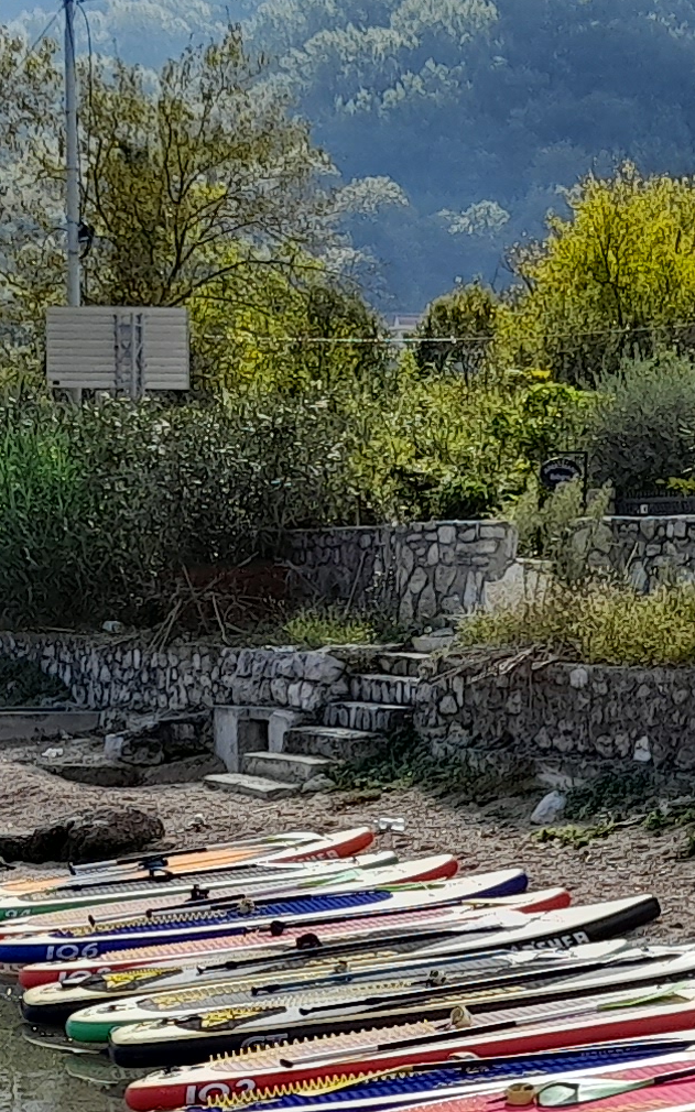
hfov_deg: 12.4
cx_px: 231
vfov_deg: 19.4
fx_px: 3183
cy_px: 1037
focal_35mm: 105
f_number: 2
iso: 20
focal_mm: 4.6
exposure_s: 1/281
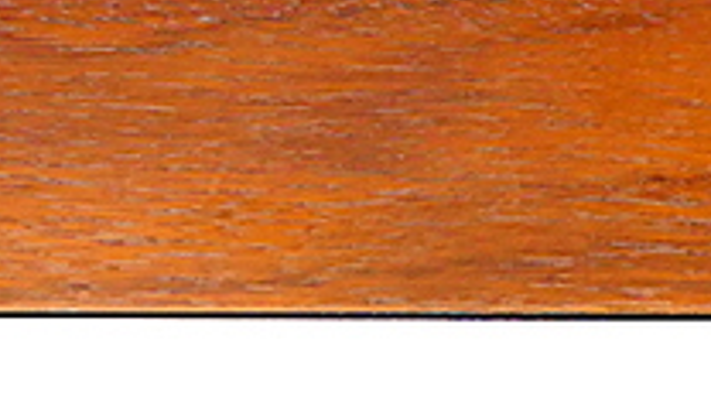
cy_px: -72
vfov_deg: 7.7
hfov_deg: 13.4
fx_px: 2941
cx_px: 841
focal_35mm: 156
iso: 200
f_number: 3.5
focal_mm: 5.4
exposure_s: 1/6
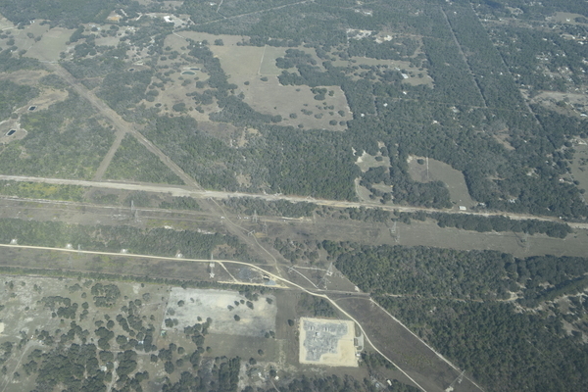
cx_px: 294
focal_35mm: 33
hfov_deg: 57.2
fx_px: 539
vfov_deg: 40.0
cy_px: 196
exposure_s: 1/320
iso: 200
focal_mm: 22
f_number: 9
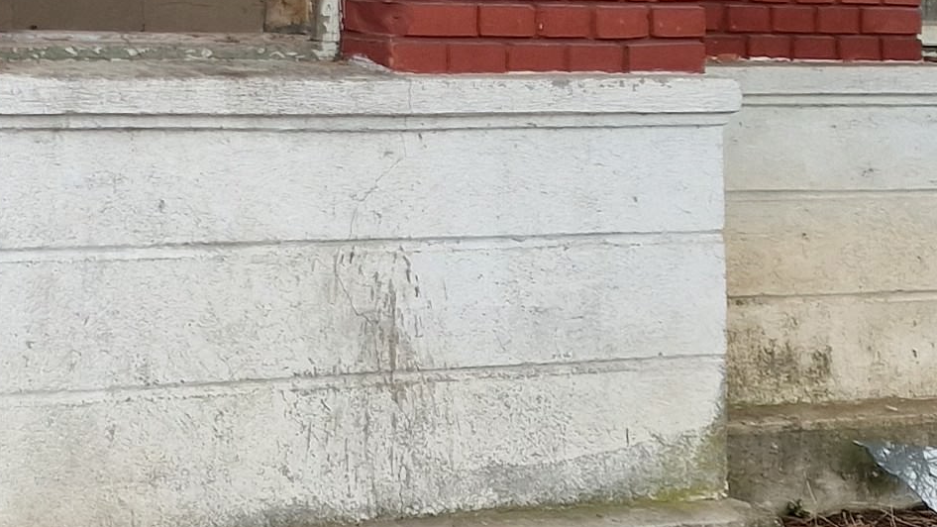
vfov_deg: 11.0
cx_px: -553
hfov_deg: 17.6
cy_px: -271
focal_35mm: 106
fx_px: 2633
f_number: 1.8
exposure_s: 1/180
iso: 50
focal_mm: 6.4
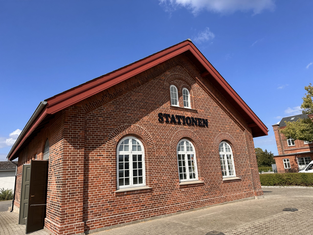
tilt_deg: +11.2
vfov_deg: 56.8
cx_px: 156
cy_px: 118
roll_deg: +4.6
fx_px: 217
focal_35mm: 24
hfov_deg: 71.6
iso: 80
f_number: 1.78
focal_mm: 6.86
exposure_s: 1/4545
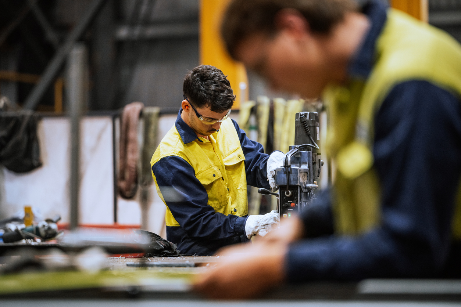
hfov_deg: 11.4
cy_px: 154
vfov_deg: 7.6
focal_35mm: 180
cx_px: 230
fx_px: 2305
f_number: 2.8
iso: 800
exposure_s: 1/320
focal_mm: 180
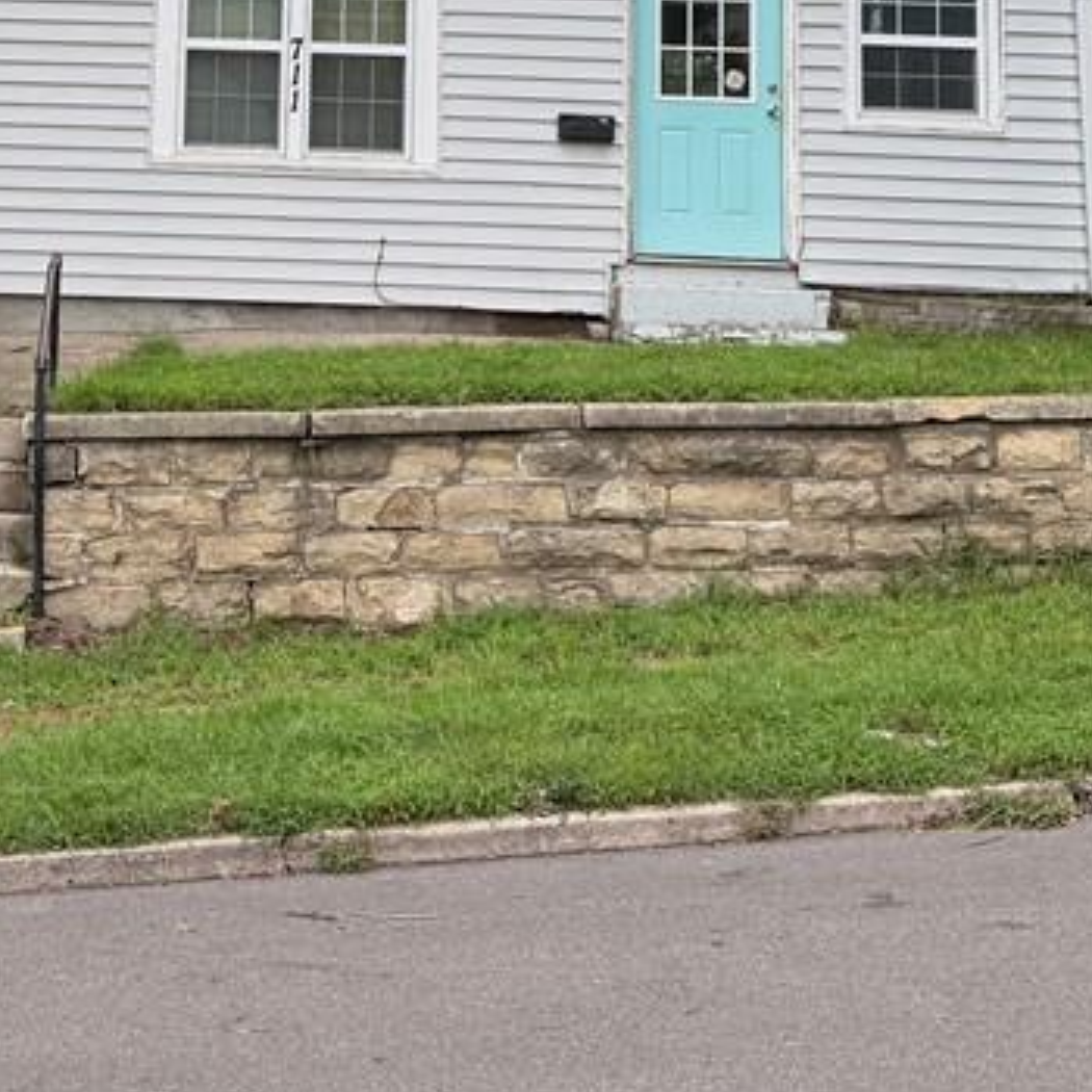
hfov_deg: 27.0
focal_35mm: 62
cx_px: 162
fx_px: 2213
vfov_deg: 26.2
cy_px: -16
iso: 100
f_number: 1.78
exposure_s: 1/270
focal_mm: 6.76
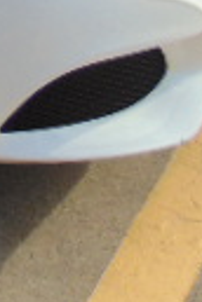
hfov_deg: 8.9
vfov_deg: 14.6
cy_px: -173
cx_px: -388
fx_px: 1086
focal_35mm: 129
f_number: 3
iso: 80
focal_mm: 4.5
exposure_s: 1/800
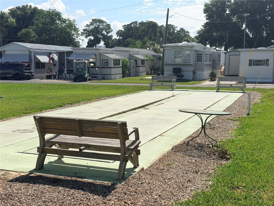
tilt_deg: -5.8
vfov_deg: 30.3
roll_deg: +1.4
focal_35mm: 48
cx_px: 137
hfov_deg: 39.7
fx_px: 380
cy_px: 103
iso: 64
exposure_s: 1/8772
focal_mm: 6.76
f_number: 1.78
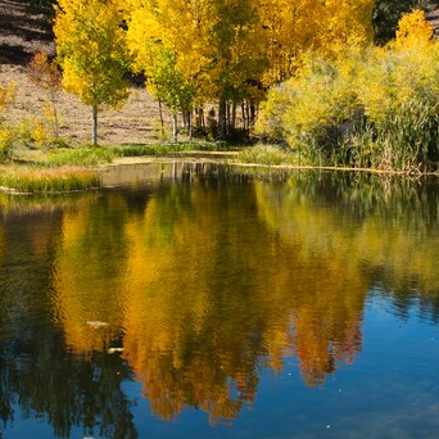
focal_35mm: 75
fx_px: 1076
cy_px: 140
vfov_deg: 22.9
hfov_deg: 23.1
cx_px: 220
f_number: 8
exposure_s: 1/125
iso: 100
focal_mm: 21.3
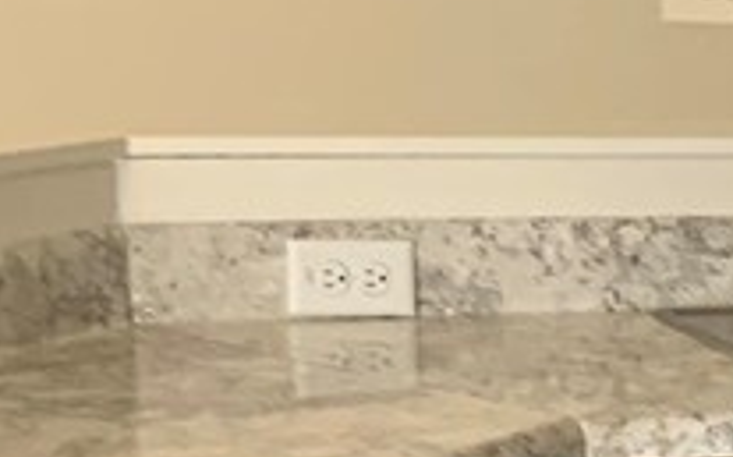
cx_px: 1406
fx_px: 3034
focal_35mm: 152
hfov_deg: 12.4
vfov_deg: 8.4
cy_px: 680
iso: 250
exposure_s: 1/60
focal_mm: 3
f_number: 1.8
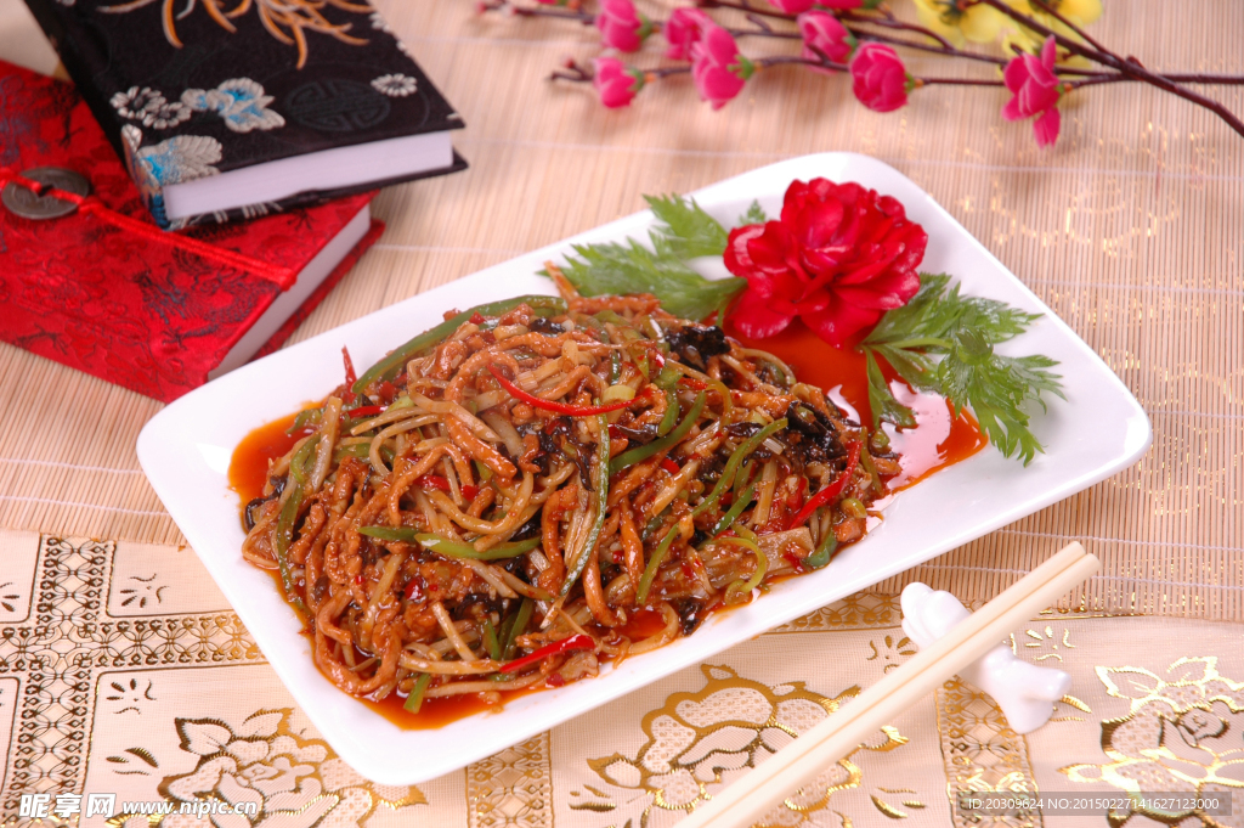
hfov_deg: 19.5
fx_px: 3625
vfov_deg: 13.0
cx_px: 622
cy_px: 414
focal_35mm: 105
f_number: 5
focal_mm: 70
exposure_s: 1/125
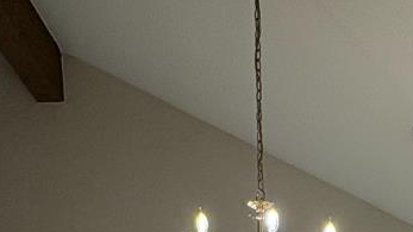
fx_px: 723
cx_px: 294
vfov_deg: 13.8
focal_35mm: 66
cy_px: 535
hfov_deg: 31.5
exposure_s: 1/120
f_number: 2.2
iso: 50
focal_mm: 2.22
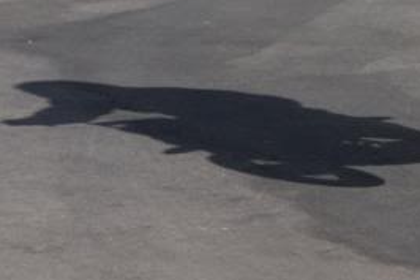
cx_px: 554
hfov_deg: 7.5
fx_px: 3160
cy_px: -85
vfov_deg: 5.0
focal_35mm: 271
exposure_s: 1/250
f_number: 11
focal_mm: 60
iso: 200
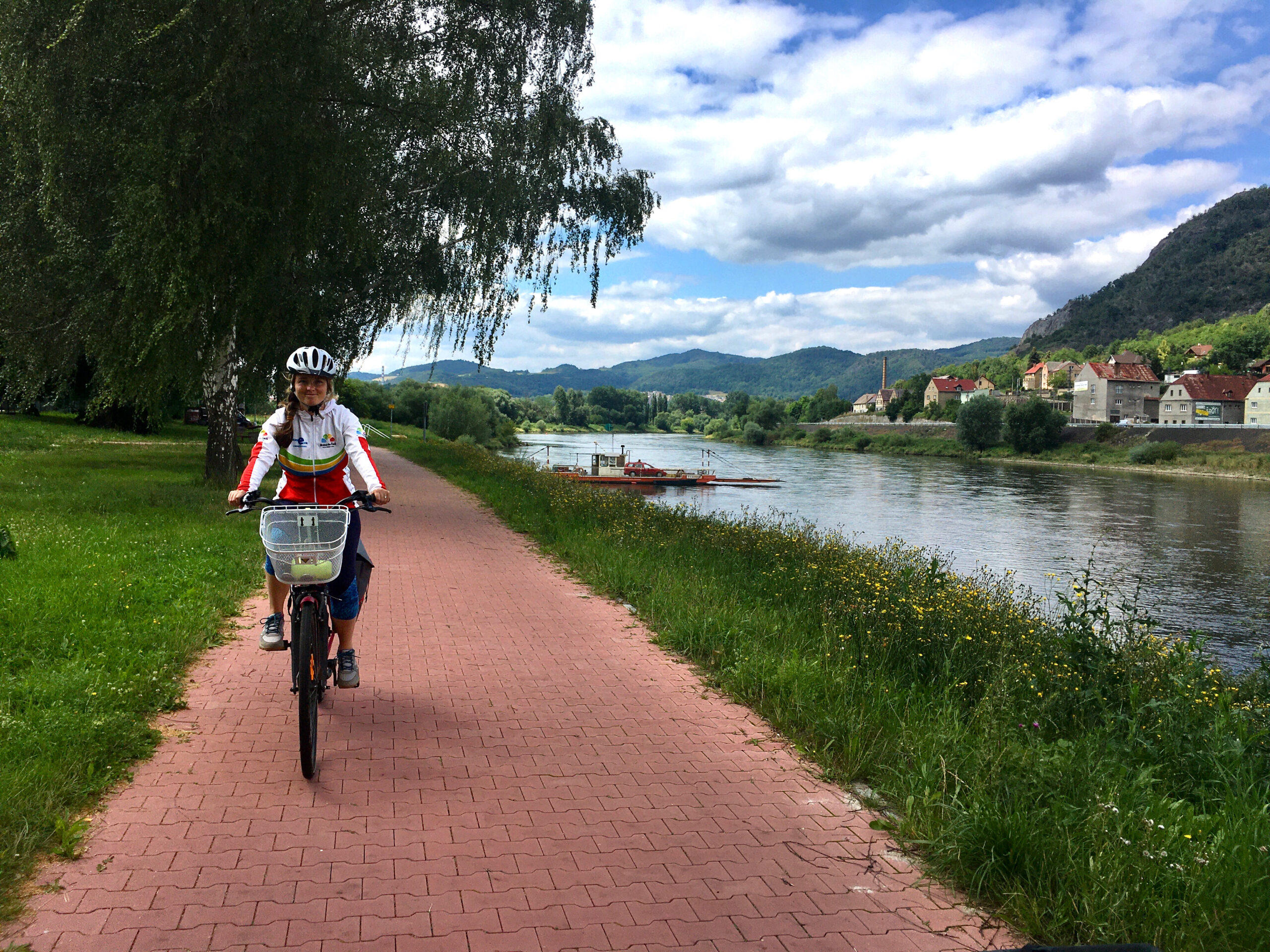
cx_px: 635
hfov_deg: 61.7
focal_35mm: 29
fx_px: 1064
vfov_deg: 48.2
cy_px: 476
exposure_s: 1/2137
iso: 25
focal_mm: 4.15
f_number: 2.2
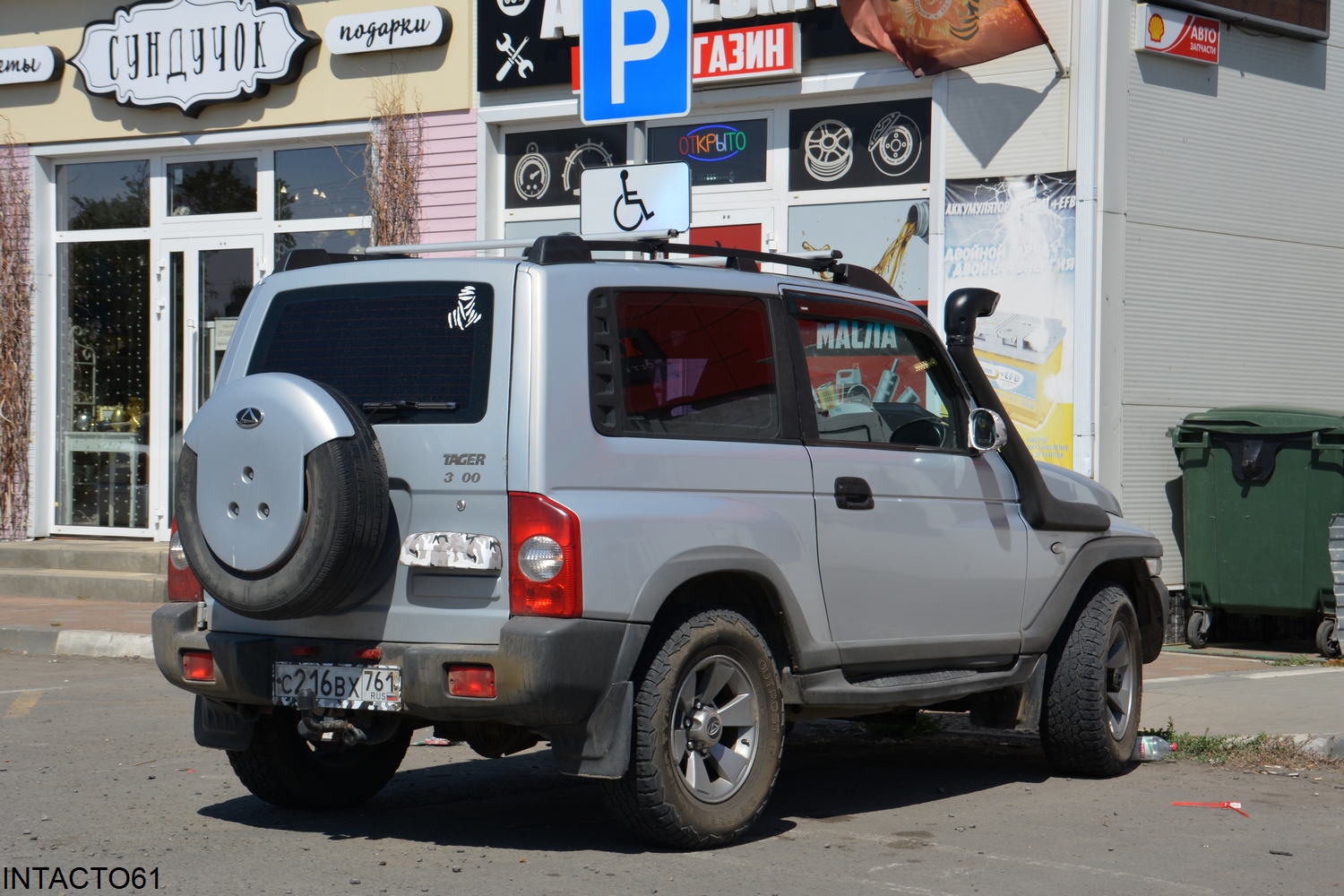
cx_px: 672
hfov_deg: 30.5
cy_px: 448
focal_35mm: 66
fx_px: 2464
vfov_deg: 20.6
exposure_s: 1/320
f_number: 9
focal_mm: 44
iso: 100
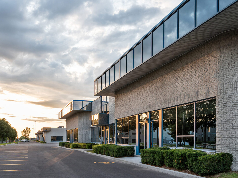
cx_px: 133
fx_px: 261
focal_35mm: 38
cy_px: 89
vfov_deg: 37.7
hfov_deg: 48.9
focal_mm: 35
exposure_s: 1/125
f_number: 8
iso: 400
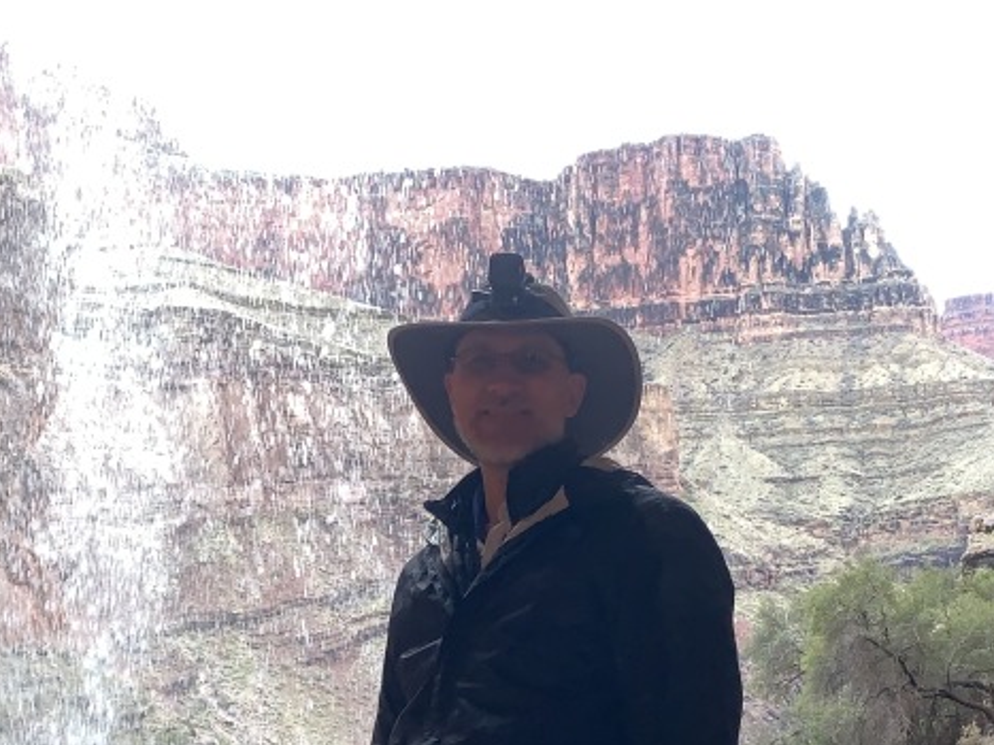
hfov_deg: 33.8
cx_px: 475
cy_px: 656
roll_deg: +1.8
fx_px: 1636
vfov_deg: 25.0
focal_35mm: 57
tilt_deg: +4.6
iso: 125
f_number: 1.8
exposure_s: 1/316
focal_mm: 4.25
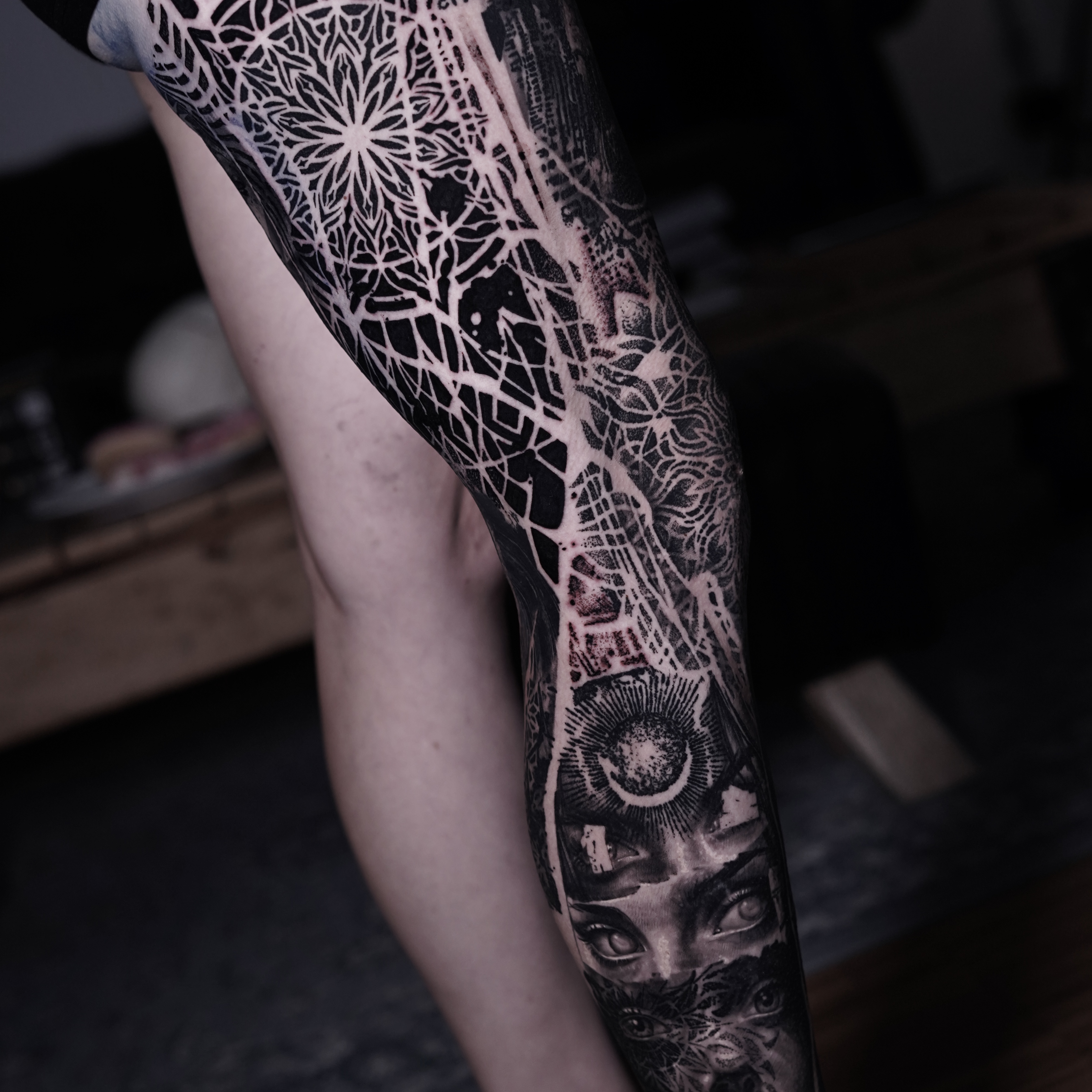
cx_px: 544
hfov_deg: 26.9
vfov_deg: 26.9
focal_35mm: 64
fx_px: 2284
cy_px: 599
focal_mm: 50
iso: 1000
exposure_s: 1/125
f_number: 3.2
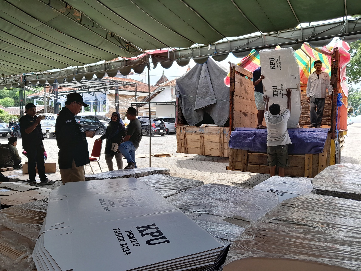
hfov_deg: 65.3
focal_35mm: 27
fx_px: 282
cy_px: 136
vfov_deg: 51.4
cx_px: 180
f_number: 1.8
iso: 40
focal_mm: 4
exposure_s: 1/100
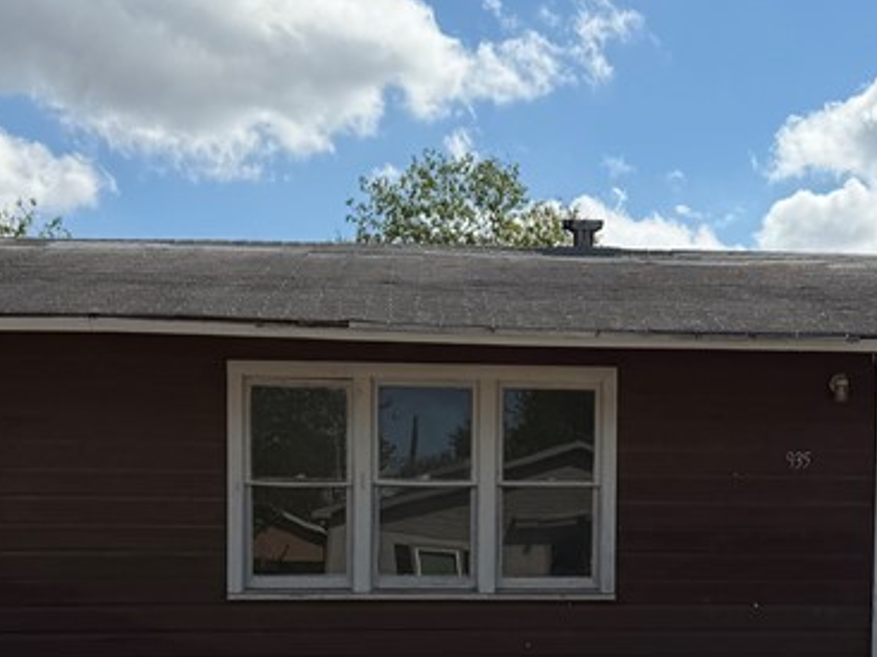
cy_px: 621
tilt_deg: -1.2
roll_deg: +0.2
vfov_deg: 21.3
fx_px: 1697
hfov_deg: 28.8
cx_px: 576
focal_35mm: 67
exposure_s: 1/6711
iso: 80
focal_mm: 6.76
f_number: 1.78
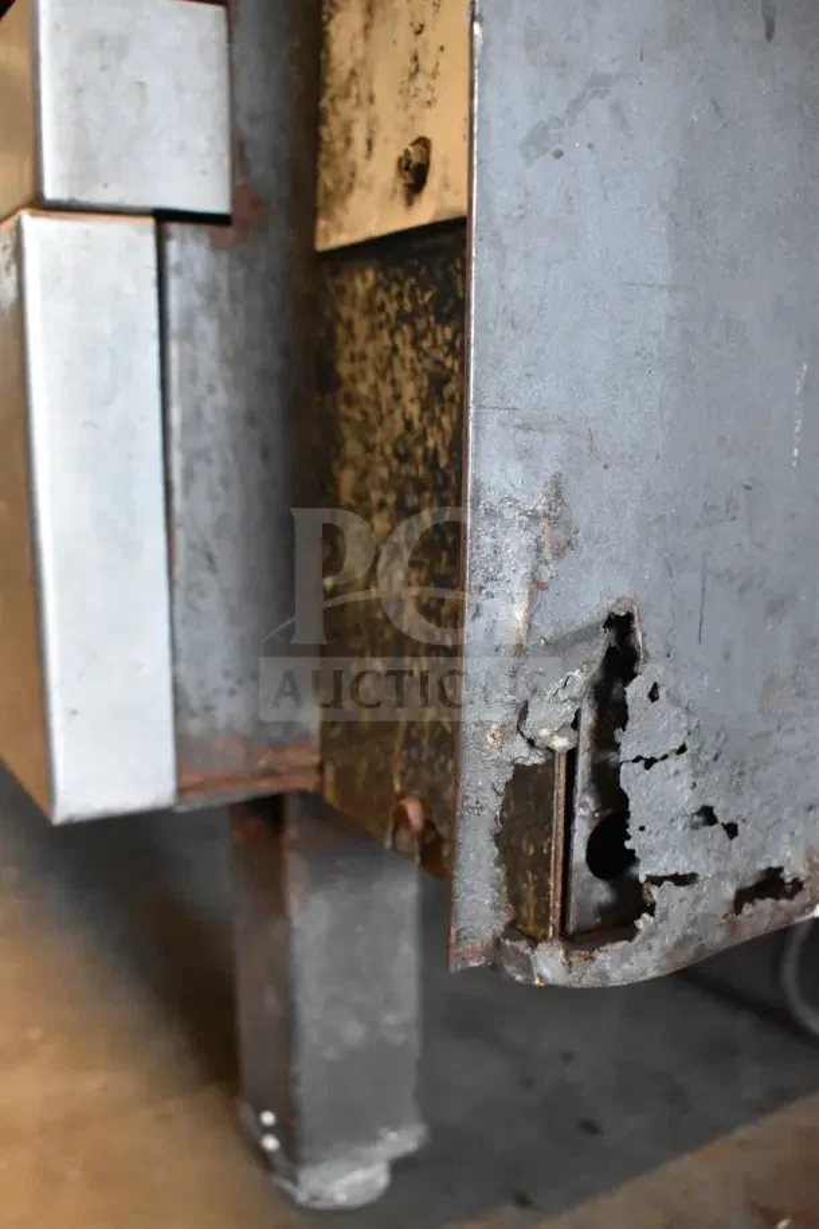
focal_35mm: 34
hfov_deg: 38.4
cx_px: 410
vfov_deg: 55.1
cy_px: 614
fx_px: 1177
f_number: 5
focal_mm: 23
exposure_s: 1/100
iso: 6400
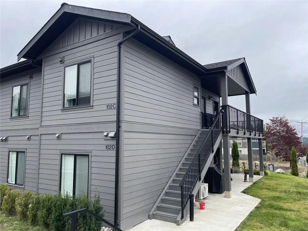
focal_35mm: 25
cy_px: 116
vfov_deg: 54.9
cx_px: 154
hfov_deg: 69.4
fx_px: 222
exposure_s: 1/545
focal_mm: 5.1
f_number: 1.6
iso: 32
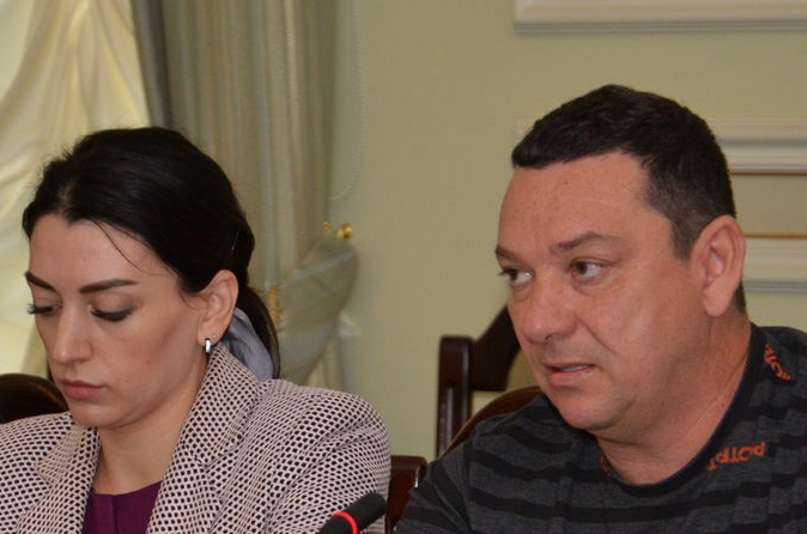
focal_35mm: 327
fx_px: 7314
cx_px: 414
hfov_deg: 6.3
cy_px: 373
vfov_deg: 4.2
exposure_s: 1/250
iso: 800
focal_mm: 105
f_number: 5.6
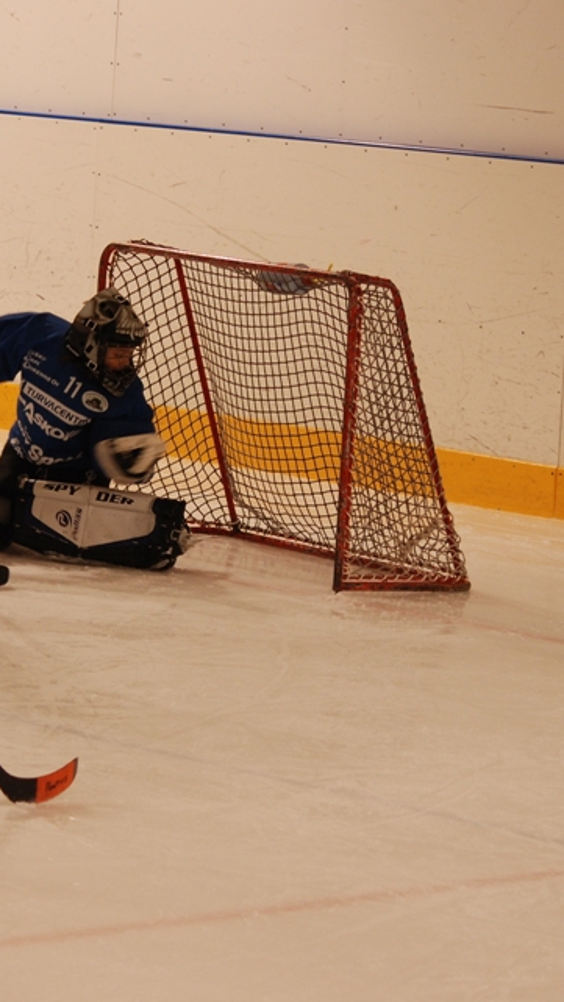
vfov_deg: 13.0
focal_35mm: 166
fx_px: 4415
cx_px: 114
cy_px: 503
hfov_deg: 7.3
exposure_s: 1/100
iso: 400
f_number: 4
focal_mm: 70
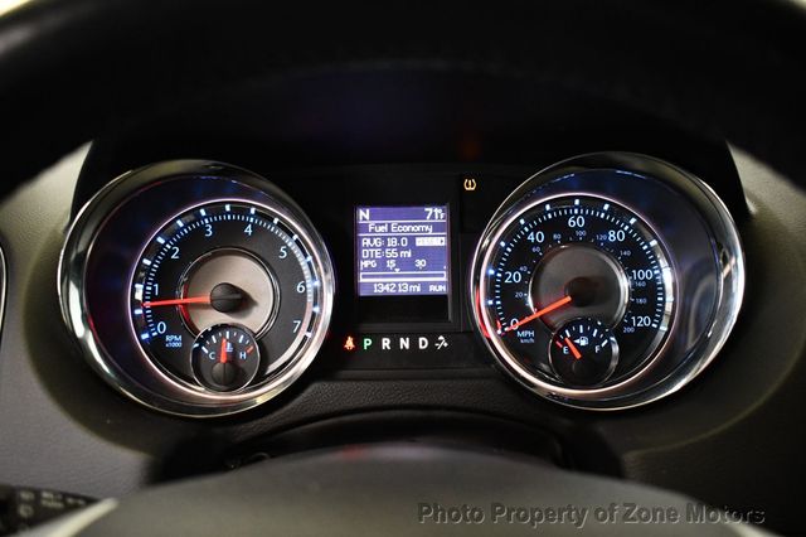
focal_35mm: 31
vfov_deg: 42.3
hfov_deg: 60.3
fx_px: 694
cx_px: 403
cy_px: 268
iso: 3200
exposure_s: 1/100
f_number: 3.8
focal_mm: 21
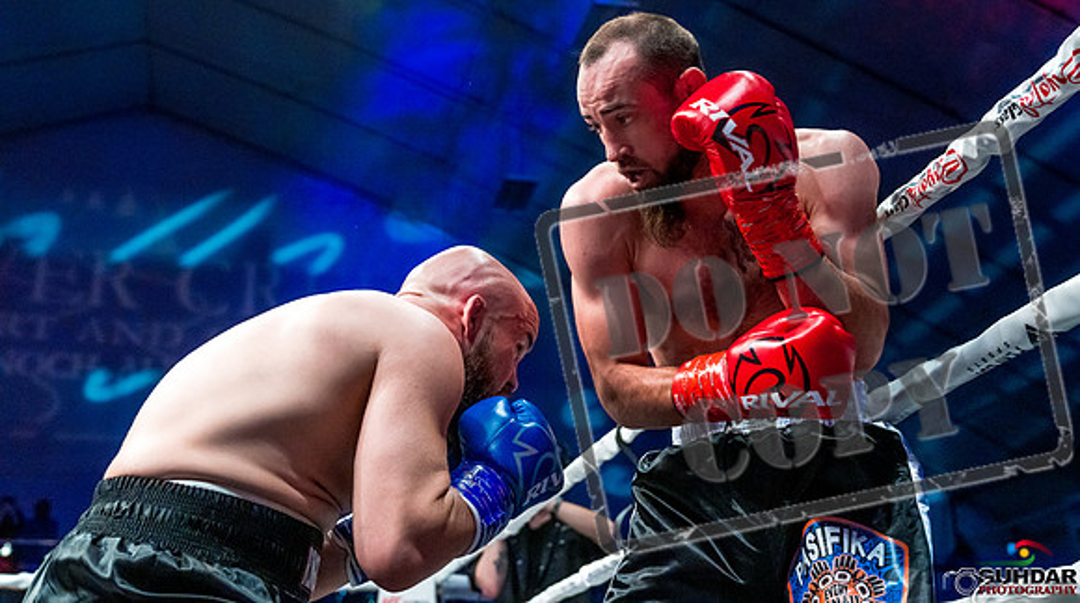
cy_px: 181
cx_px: 634
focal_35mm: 49
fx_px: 1409
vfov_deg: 24.0
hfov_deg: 41.8
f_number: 4
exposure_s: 1/1000
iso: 4000
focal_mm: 40
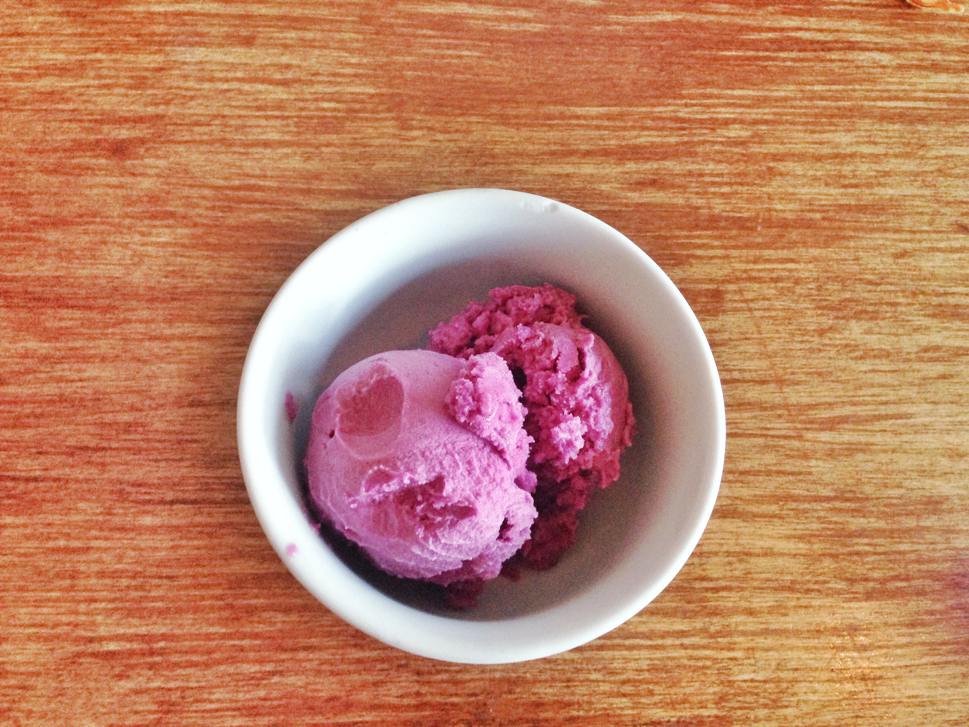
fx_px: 924
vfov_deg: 42.9
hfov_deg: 55.4
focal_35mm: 33
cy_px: 364
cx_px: 484
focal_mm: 4.12
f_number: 2.4
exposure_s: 1/20
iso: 250
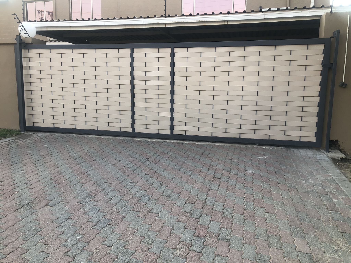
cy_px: 132
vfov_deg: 49.7
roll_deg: -1.5
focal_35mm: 28
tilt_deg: -7.8
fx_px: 284
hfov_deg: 63.4
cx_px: 176
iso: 20
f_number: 1.8
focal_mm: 4
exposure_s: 1/171
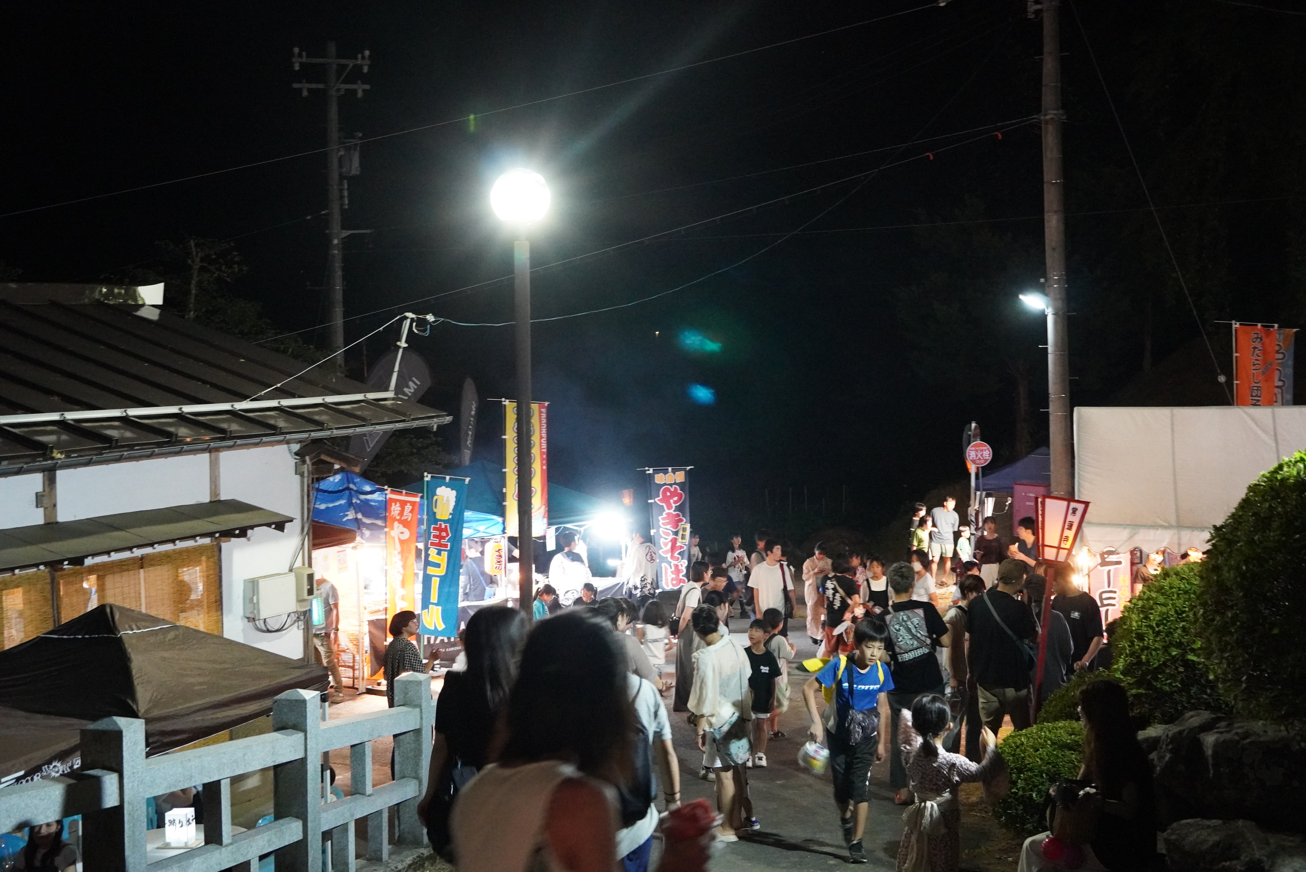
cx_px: 653
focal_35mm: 48
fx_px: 1742
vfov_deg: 28.1
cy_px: 436
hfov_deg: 41.1
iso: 6400
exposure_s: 1/30
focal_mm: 32
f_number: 5
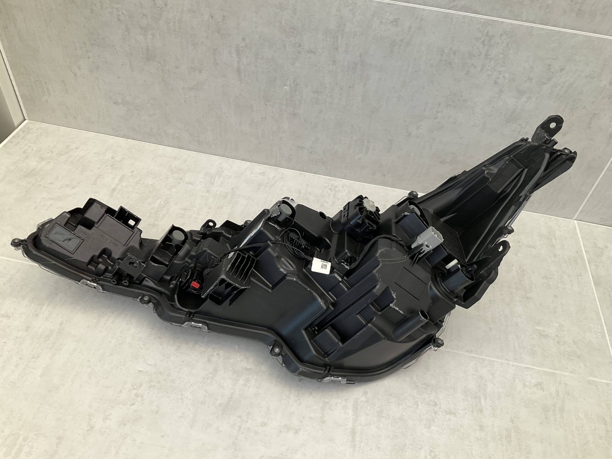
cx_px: 306
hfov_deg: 61.7
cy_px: 230
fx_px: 513
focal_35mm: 29
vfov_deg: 48.2
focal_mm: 3
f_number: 1.8
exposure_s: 1/574
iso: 16
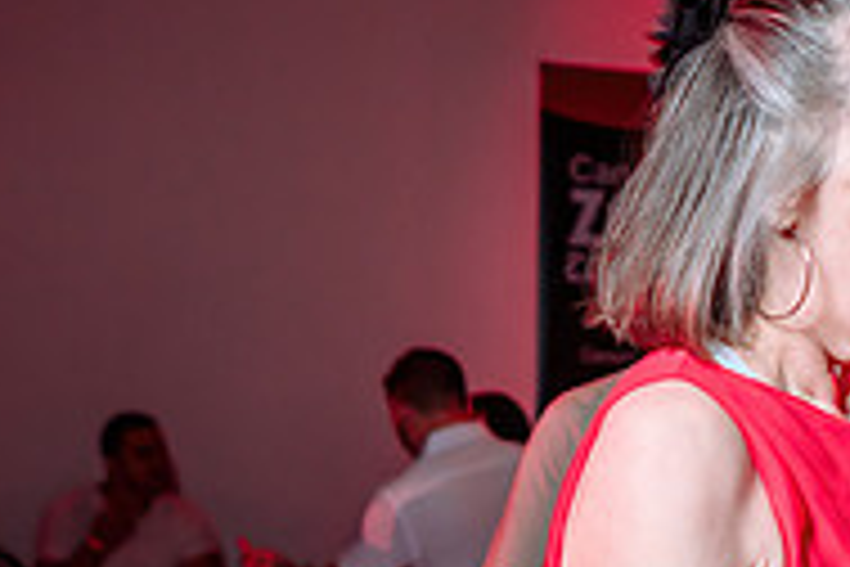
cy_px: 464
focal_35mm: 100
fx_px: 2361
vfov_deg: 13.6
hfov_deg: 20.2
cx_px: 657
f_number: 1.8
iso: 800
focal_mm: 24
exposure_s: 1/50
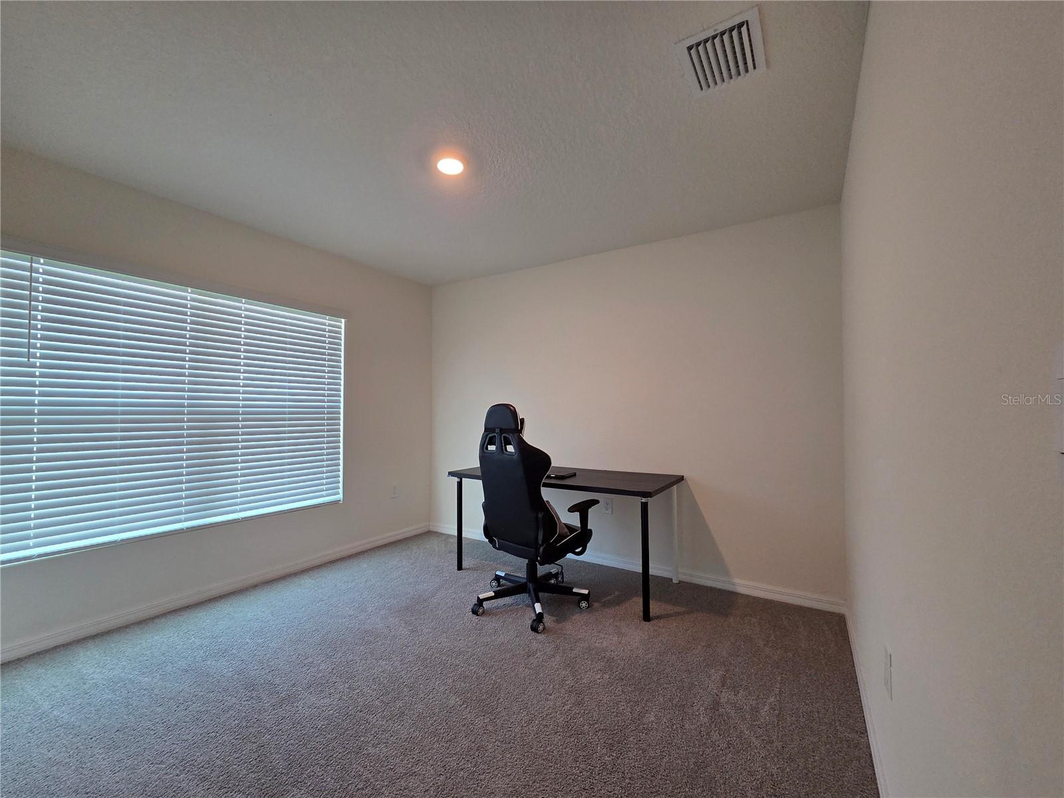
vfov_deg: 89.9
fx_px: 400
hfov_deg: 106.2
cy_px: 399
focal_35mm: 13
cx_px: 532
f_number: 2.2
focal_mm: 2.2
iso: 250
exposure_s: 1/120
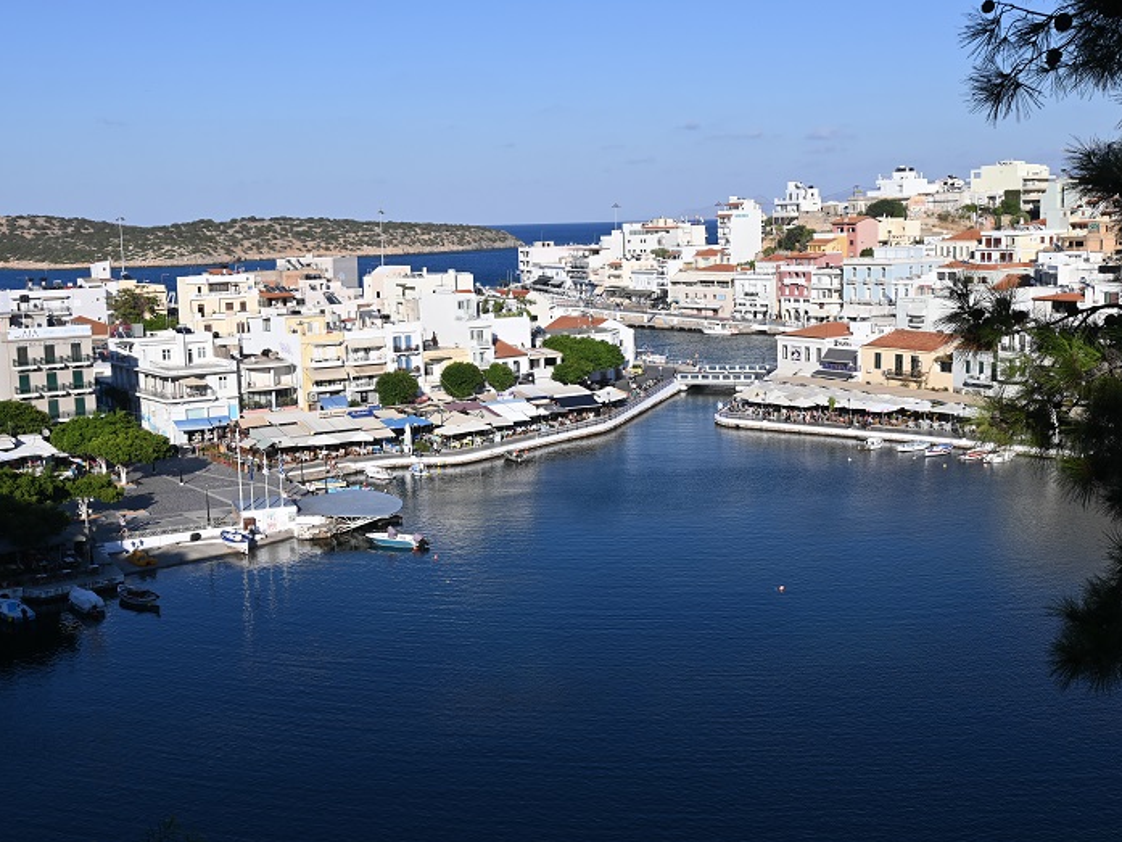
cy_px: 419
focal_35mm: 43
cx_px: 557
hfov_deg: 43.8
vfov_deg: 33.6
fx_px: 1394
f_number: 7.1
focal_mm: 26
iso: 100
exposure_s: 1/400
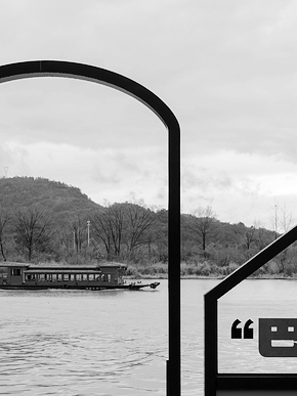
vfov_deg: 27.0
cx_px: 153
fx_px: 824
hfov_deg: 20.4
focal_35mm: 72
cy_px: 182
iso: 500
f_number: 7.1
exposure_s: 1/320
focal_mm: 29
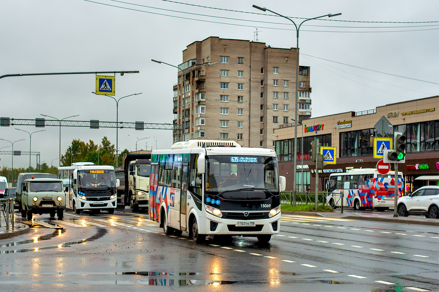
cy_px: 146
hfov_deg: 39.6
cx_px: 220
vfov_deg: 27.0
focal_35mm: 50
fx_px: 610
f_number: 5
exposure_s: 1/320
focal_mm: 50
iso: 200
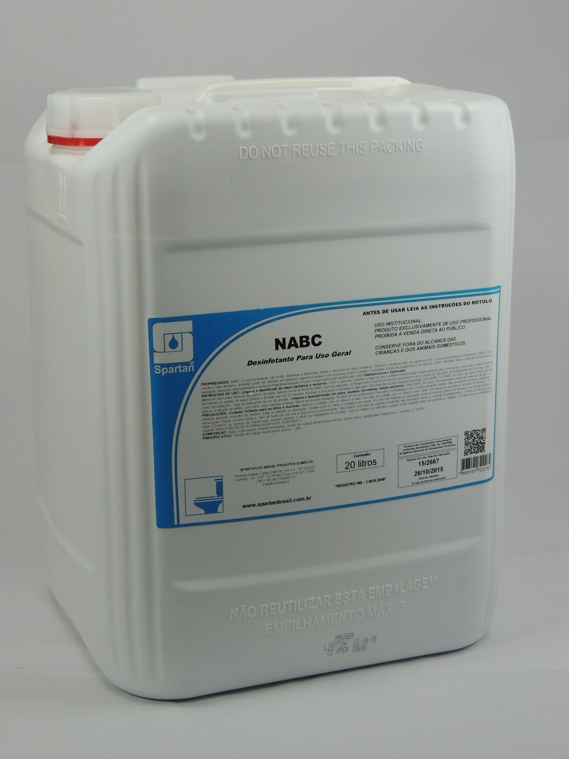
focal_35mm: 70
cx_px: 284
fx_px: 1534
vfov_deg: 27.8
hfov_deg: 21.0
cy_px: 380
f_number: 3.9
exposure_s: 1/200
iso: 400
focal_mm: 12.4
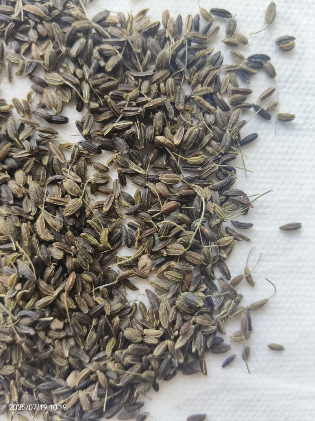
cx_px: 158
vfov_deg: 67.3
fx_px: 316
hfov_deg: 53.1
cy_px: 210
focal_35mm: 26
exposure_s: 1/152
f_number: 1.79
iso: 50
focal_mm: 4.84
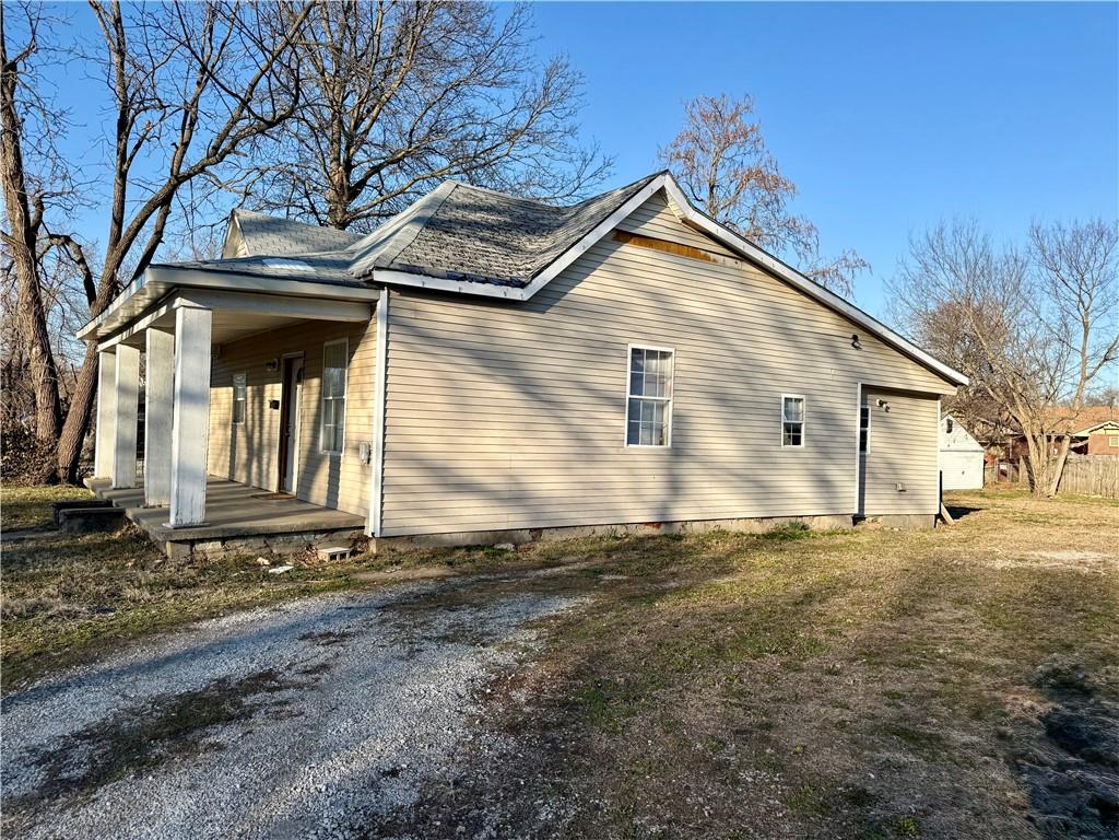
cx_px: 560
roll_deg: -0.8
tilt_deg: +0.2
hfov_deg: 71.6
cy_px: 420
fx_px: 776
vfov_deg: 56.8
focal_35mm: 24
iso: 80
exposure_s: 1/3021
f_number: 1.78
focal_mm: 6.76
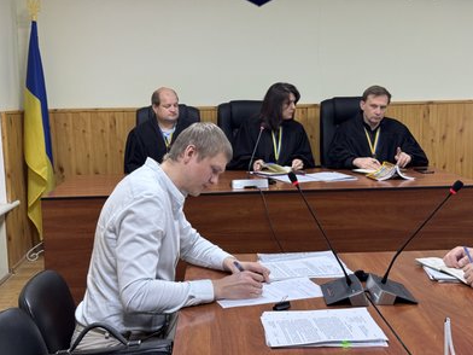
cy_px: 179
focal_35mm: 49
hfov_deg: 38.9
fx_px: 670
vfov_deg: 29.7
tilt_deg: -7.2
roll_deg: +1.6
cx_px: 240
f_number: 1.78
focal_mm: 6.76
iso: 200
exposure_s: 1/50
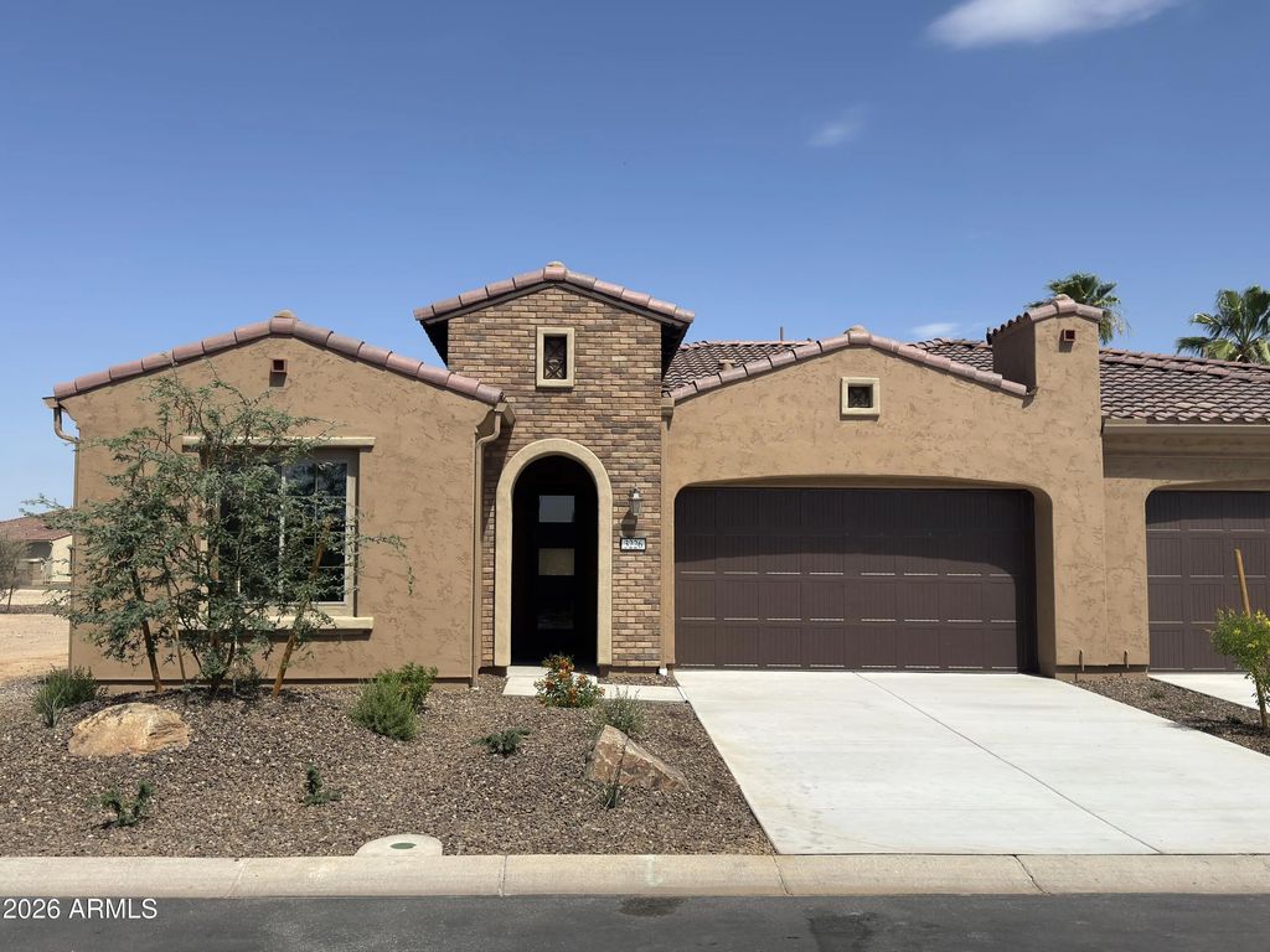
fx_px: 1247
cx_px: 635
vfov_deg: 41.8
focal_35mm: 34
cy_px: 476
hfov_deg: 54.0
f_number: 1.78
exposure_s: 1/9434
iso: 100
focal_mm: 6.76
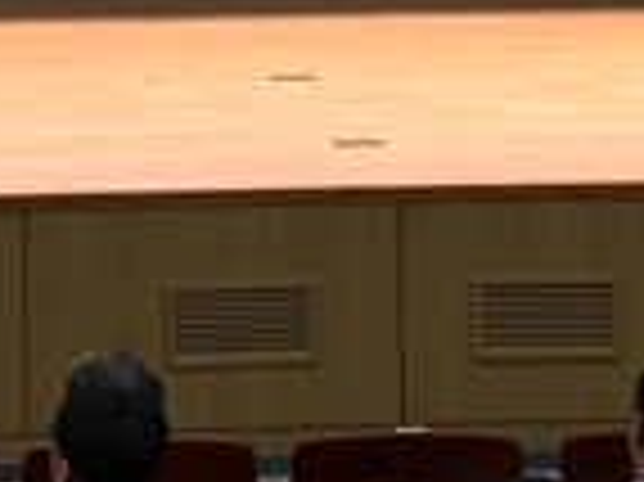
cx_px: -216
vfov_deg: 5.3
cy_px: -649
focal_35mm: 269
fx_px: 5000
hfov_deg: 7.3
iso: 560
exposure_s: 1/50
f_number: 4
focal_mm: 50
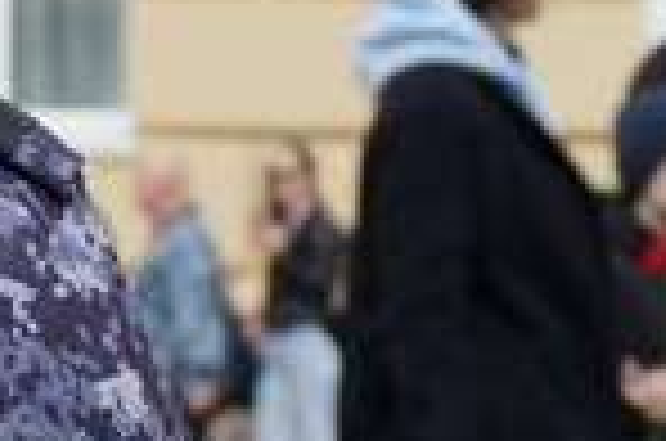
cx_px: -140
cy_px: 14
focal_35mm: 381
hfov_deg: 5.4
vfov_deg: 3.6
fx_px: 7033
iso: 100
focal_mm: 50
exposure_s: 1/320
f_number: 5.6
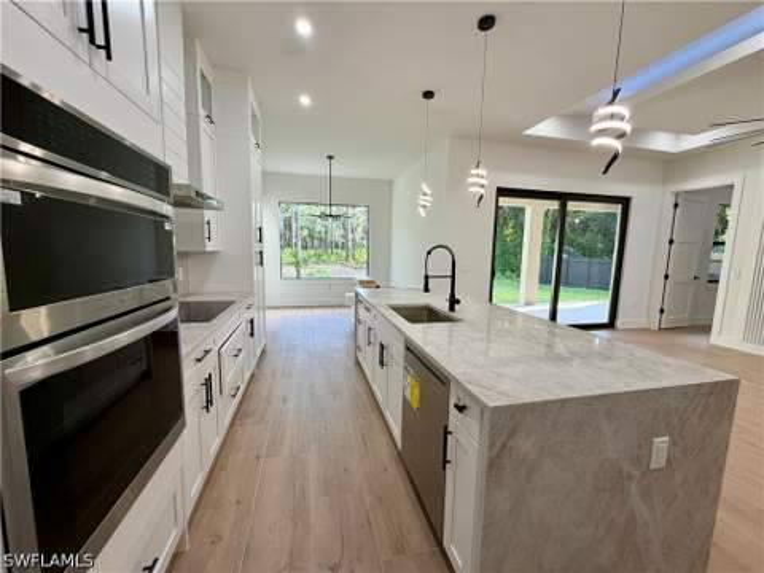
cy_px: 286
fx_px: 309
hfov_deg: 102.1
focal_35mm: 14
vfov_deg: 85.7
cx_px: 382
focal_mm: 2.22
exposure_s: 1/120
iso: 160
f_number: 2.2
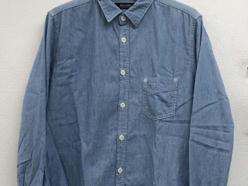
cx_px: 126
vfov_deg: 29.0
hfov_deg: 38.2
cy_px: 116
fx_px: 358
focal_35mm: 50
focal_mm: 3.99
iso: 25
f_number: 1.8
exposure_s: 1/60
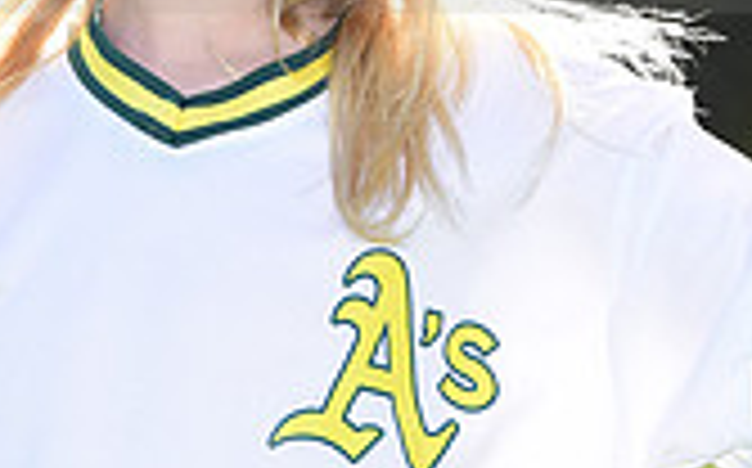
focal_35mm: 655
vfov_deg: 2.0
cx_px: 225
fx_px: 13410
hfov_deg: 3.2
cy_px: -119
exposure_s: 1/320
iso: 125
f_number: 4.5
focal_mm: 185
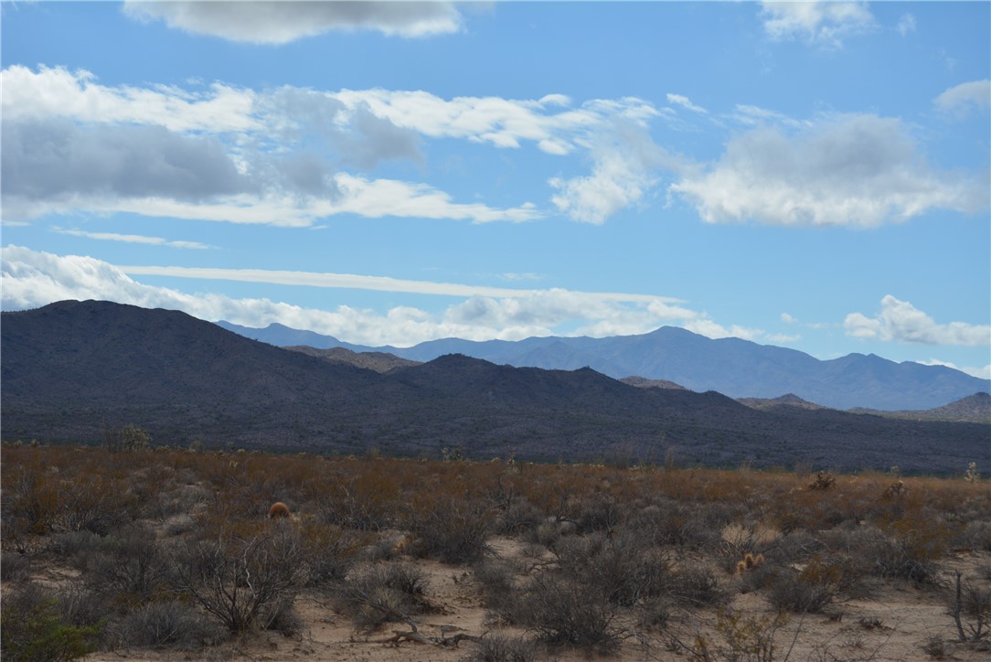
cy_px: 331
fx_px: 2272
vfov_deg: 16.6
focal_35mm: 82
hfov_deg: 24.6
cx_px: 496
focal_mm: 55
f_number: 8
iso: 360
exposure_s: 1/2000
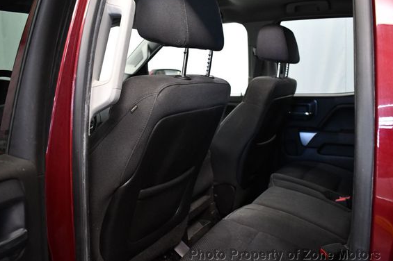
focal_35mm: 34
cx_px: 181
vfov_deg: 38.8
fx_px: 371
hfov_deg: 55.8
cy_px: 119
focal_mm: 20
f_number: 3.5
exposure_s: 1/80
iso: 3200
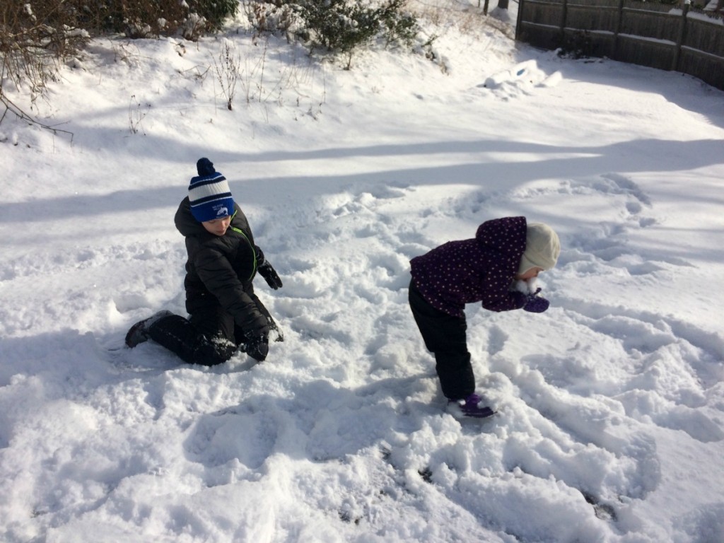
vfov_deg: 48.2
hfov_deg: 61.7
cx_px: 362
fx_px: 607
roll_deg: +1.1
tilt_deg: -26.3
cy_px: 272
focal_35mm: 29
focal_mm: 4.15
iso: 32
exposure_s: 1/4115
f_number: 2.2
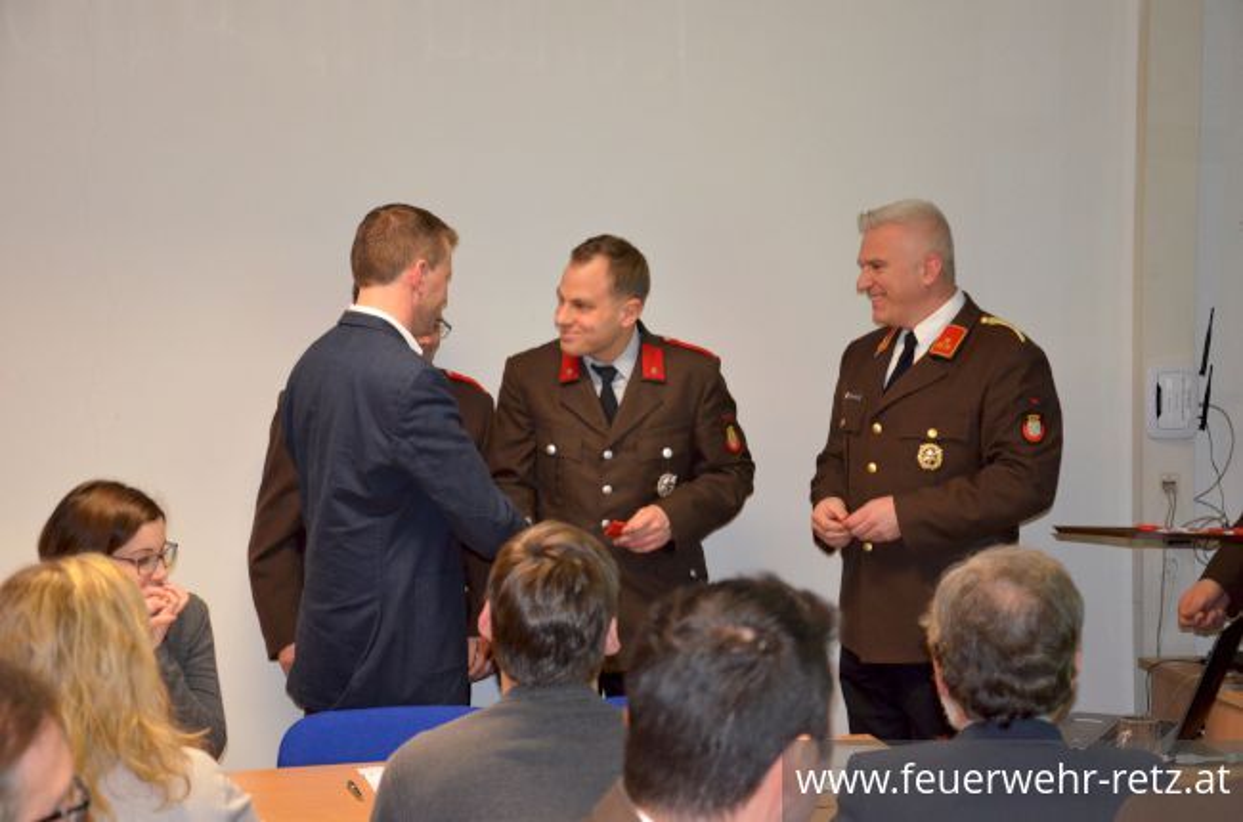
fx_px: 2325
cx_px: 622
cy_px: 411
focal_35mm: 68
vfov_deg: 20.1
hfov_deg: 29.9
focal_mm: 45
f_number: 4.8
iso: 3200
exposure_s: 1/60
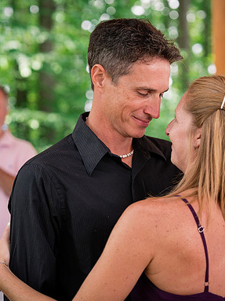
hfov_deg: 14.5
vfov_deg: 19.3
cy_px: 150
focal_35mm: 102
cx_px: 139
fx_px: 884
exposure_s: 1/400
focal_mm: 70
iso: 400
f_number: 2.8
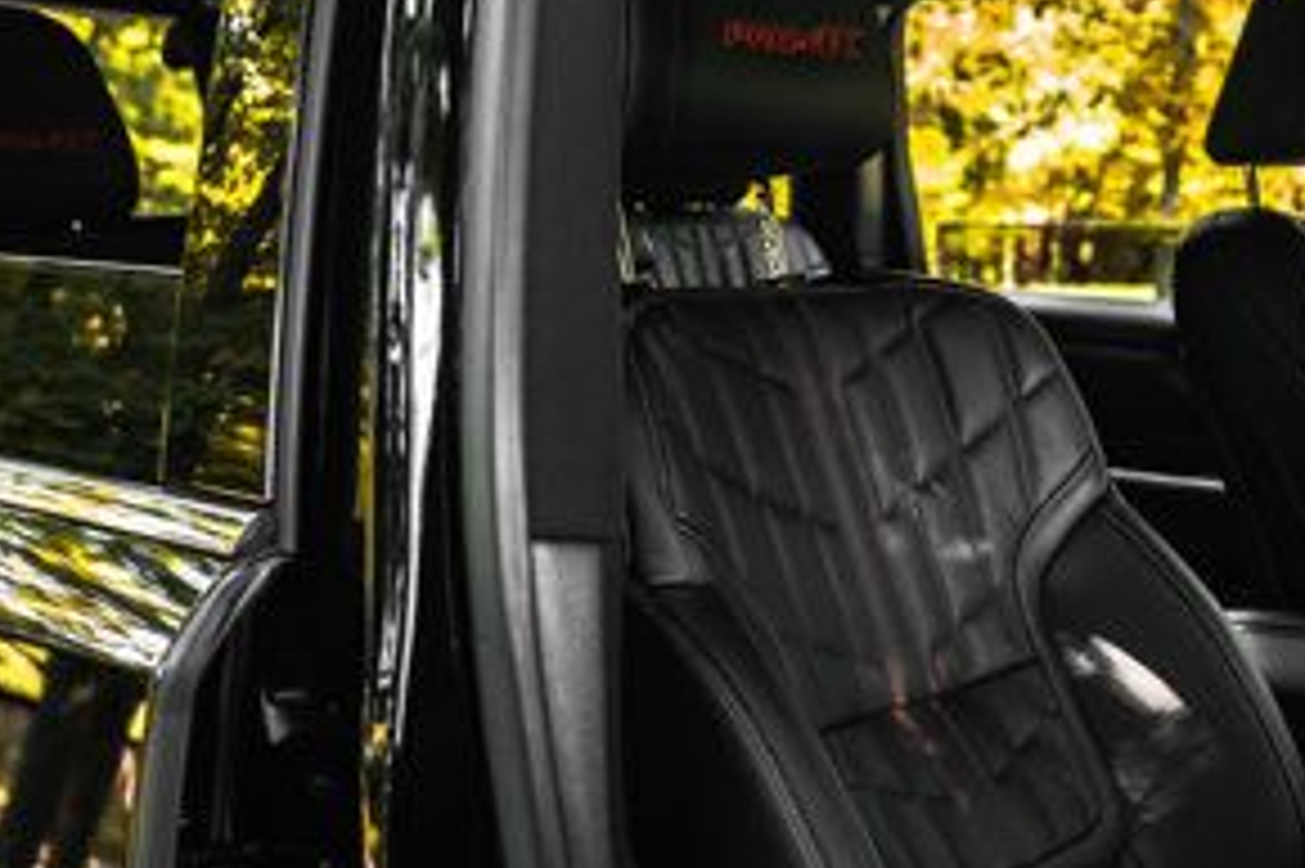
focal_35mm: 53
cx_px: 963
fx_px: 1920
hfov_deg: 36.7
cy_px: 461
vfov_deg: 25.5
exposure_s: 1/160
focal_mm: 24
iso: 320
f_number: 3.2
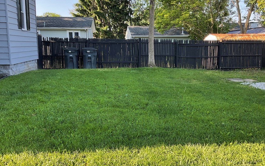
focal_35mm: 37
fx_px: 267
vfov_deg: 34.4
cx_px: 141
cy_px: 85
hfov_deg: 52.7
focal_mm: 3
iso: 16
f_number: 1.8
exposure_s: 1/226
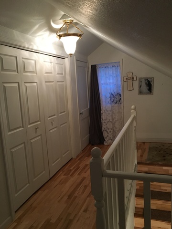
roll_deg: +3.9
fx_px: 192
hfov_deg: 48.2
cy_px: 114
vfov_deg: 61.7
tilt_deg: -9.3
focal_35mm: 29
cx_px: 86
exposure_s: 1/30
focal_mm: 4.15
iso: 160
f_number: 2.2
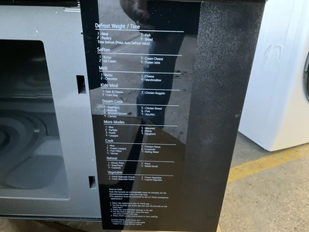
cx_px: 154
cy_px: 116
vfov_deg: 48.2
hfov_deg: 61.7
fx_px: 259
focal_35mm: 29
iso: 500
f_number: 1.8
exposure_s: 1/24
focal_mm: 3
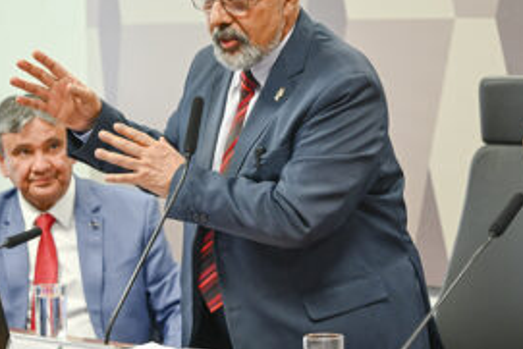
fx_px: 1890
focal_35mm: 130
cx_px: 353
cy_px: 156
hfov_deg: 15.7
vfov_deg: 10.6
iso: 800
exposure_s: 1/80
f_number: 2.8
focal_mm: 84
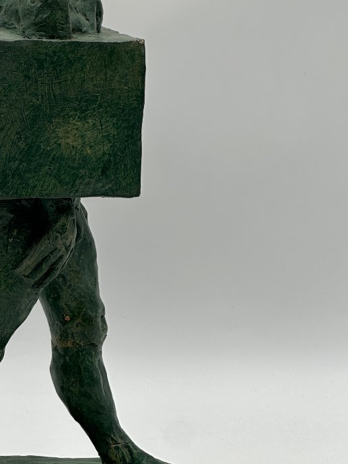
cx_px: 61
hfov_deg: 11.0
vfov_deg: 14.7
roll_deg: -1.0
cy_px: 221
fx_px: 1797
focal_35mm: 134
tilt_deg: -10.5
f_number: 2.8
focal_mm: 9
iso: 32
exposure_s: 1/155
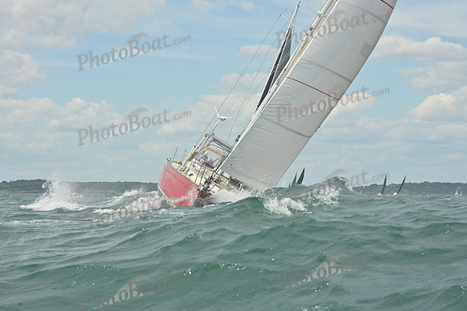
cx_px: 234
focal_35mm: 113
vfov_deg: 12.1
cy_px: 156
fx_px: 1465
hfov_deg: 18.1
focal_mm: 112
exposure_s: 1/1250
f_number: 13
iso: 320
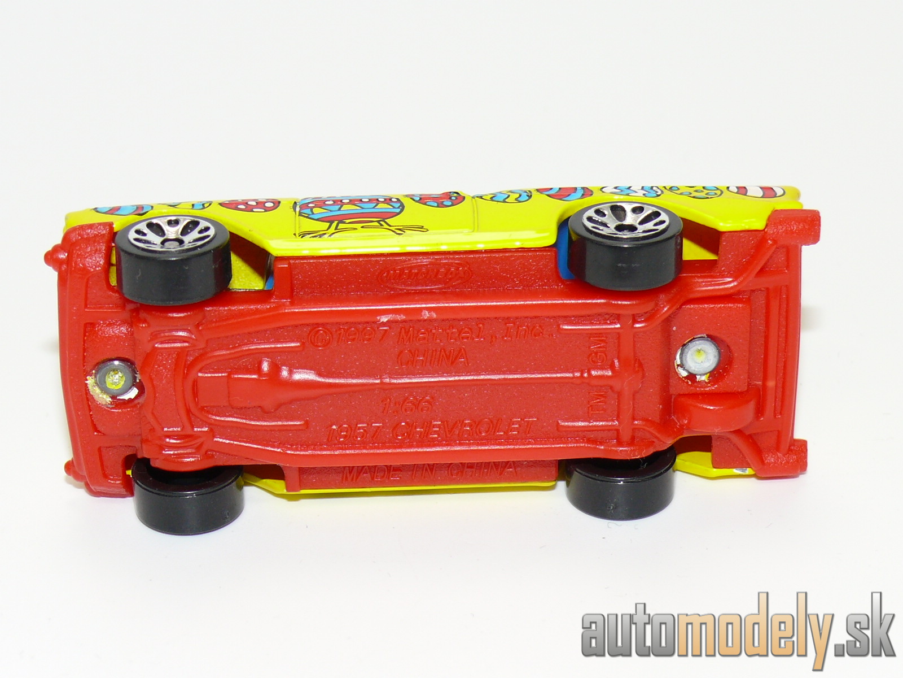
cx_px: 452
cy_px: 339
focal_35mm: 103
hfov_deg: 19.1
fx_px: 2687
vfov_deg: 14.4
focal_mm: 13.5
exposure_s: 1/30
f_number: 4
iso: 100
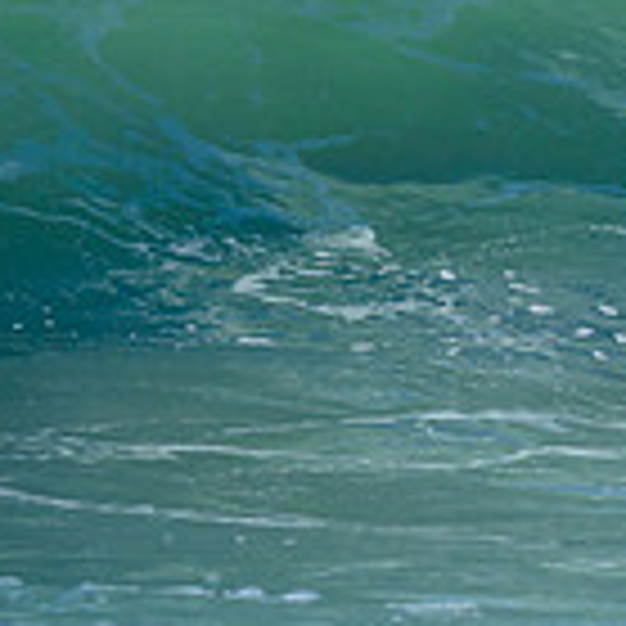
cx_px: 1438
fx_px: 79712
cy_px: -282
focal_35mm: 3896
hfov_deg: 0.4
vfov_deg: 0.4
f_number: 6.3
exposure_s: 1/2000
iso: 320
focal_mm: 800
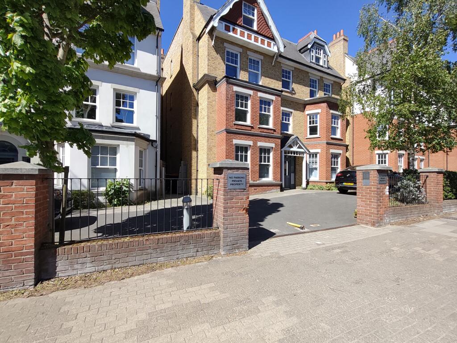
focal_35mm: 15
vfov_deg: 81.7
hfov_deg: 98.2
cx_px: 228
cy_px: 172
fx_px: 198
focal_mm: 1.67
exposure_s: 1/799
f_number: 2.2
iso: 50
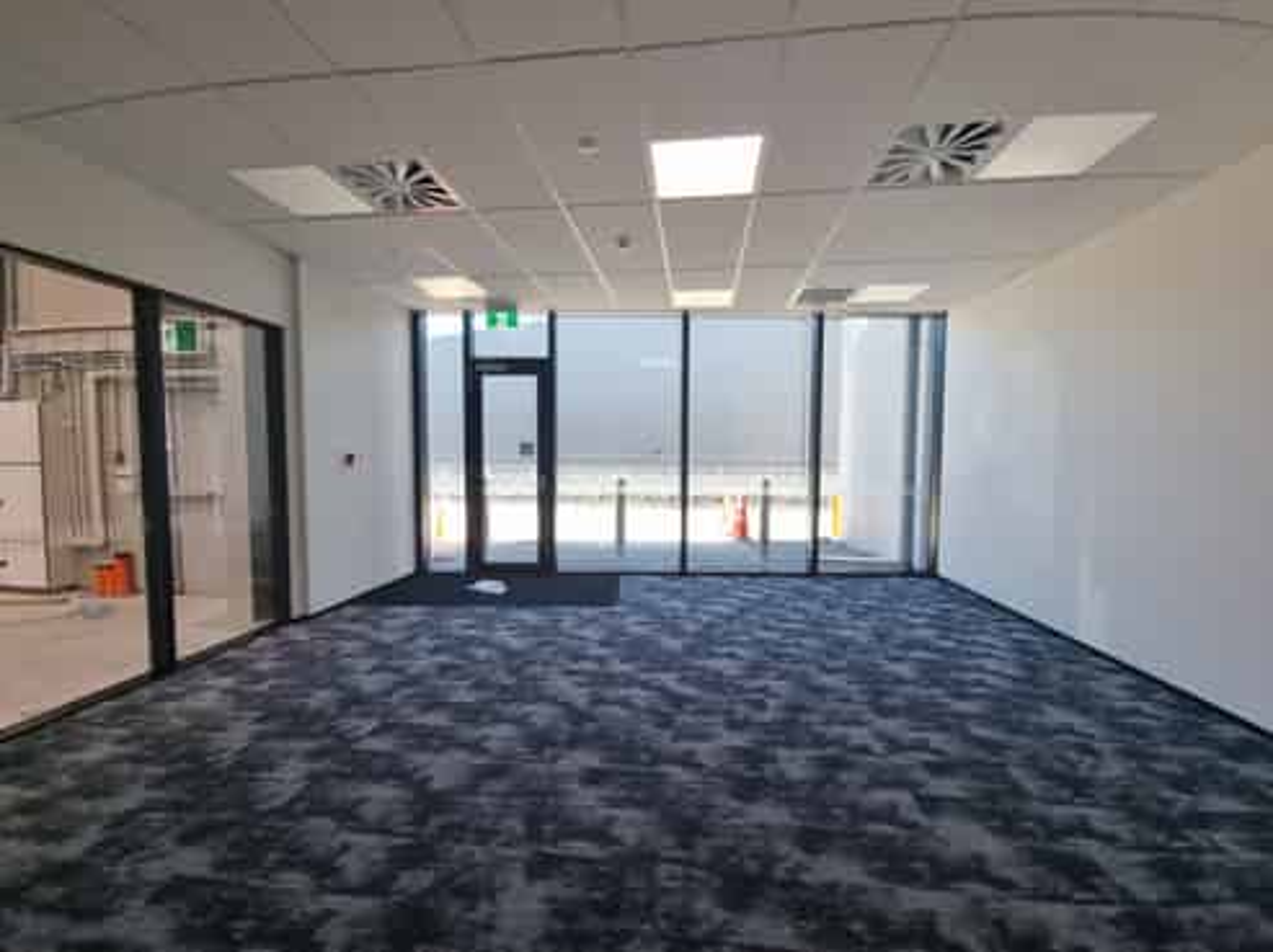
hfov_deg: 106.2
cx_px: 636
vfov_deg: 89.8
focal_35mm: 13
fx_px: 478
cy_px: 476
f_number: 2.2
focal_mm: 2.2
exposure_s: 1/100
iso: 50
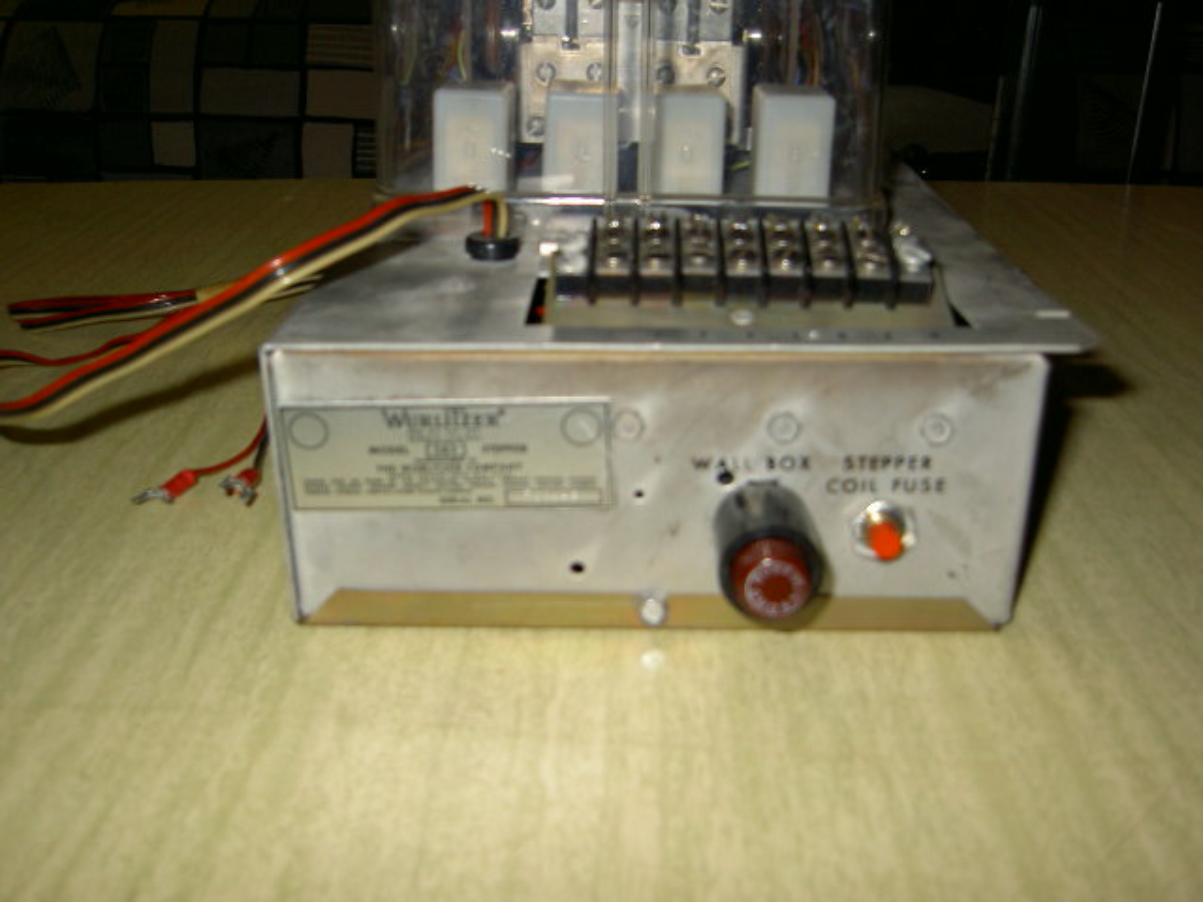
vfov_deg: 41.8
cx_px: 602
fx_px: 1182
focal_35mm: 34
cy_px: 451
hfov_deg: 54.0
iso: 100
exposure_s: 1/60
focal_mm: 5.6
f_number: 2.8
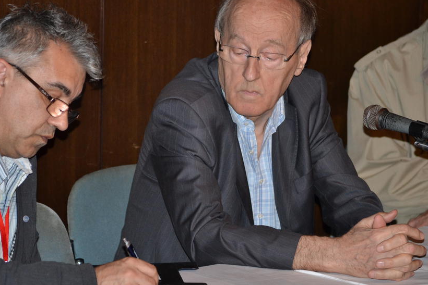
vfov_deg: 7.6
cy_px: 157
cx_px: 157
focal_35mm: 180
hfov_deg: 11.4
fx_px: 2140
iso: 800
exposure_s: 1/60
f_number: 4.2
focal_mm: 82
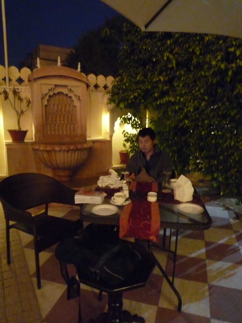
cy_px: 162
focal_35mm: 25
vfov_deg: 69.4
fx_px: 233
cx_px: 121
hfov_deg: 54.9
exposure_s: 1/4
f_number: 2.8
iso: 800
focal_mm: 4.4
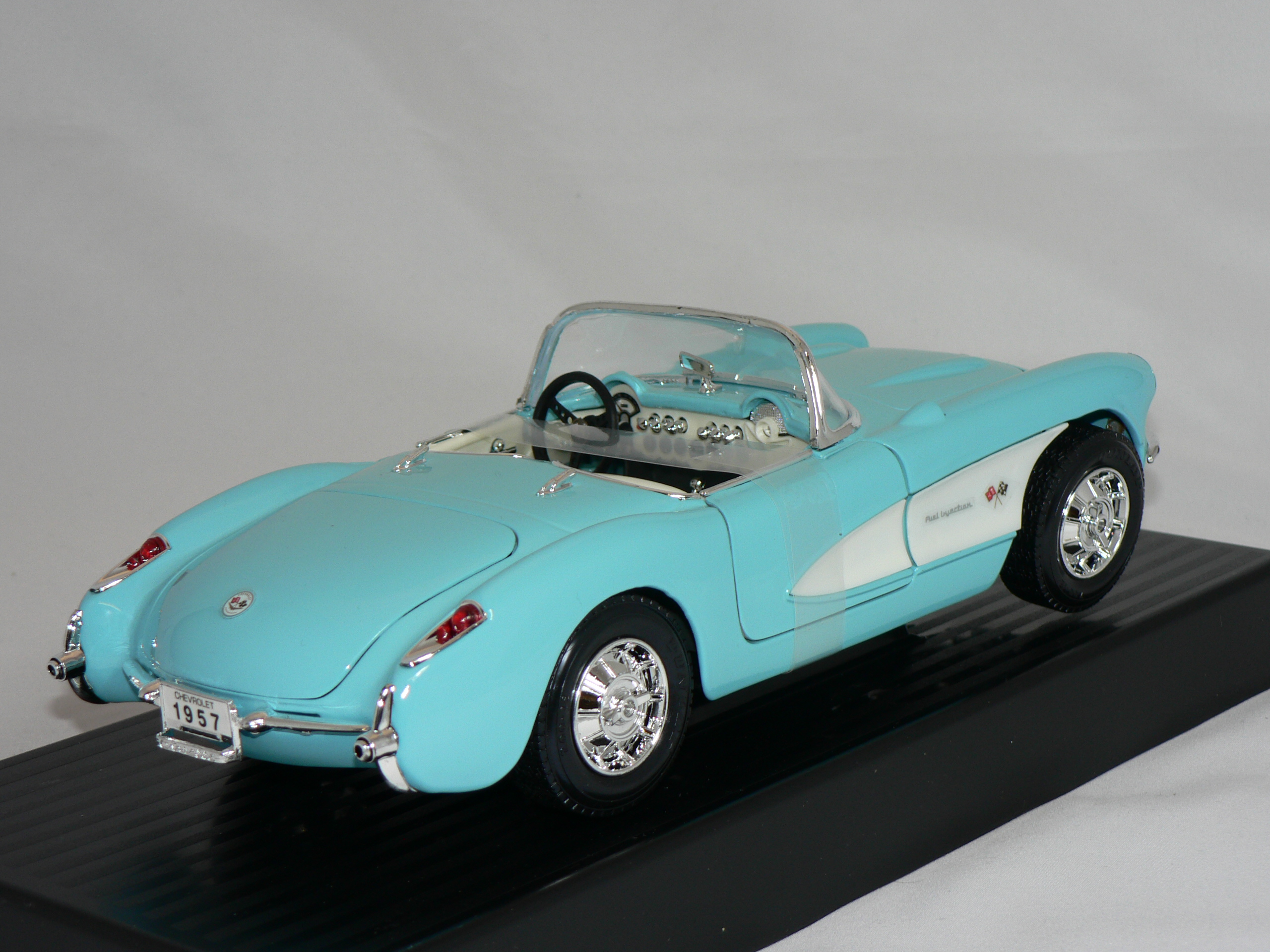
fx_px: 2715
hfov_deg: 26.3
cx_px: 635
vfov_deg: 19.9
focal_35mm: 74
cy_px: 476
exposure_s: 1/60
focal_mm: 12.4
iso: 80
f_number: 3.2
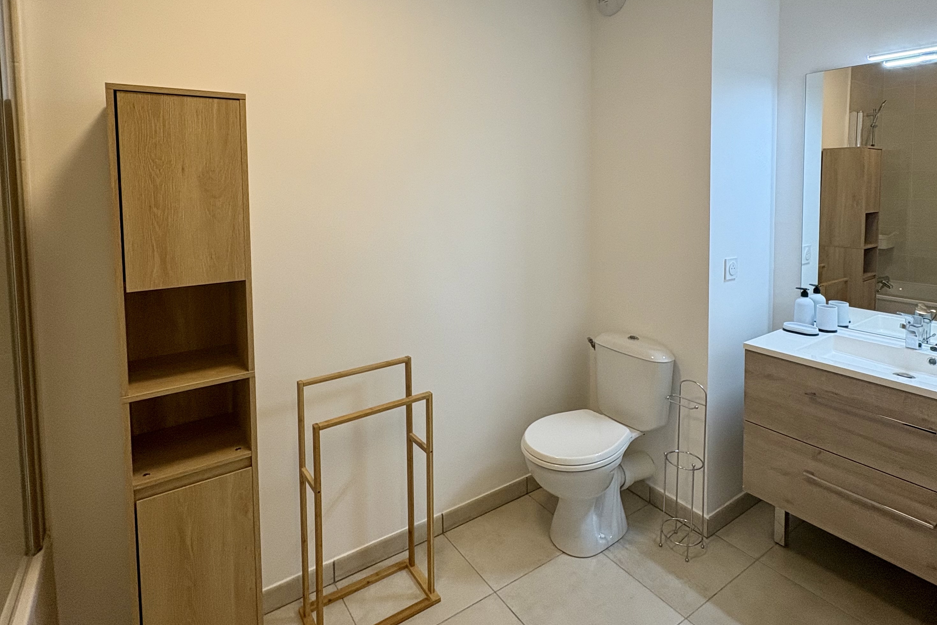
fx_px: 521
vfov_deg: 60.5
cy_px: 211
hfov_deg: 84.0
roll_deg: +0.4
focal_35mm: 20
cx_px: 482
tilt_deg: -2.1
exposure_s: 1/100
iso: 160
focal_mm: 2.22
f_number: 2.2
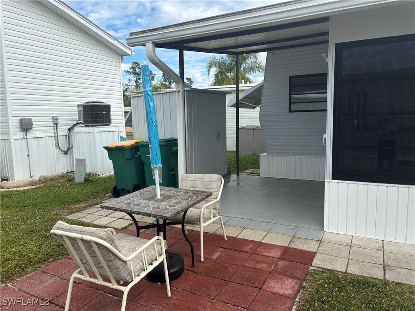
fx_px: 312
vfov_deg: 53.1
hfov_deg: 67.3
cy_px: 156
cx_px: 208
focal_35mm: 26
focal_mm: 5.96
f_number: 1.6
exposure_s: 1/1695
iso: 50
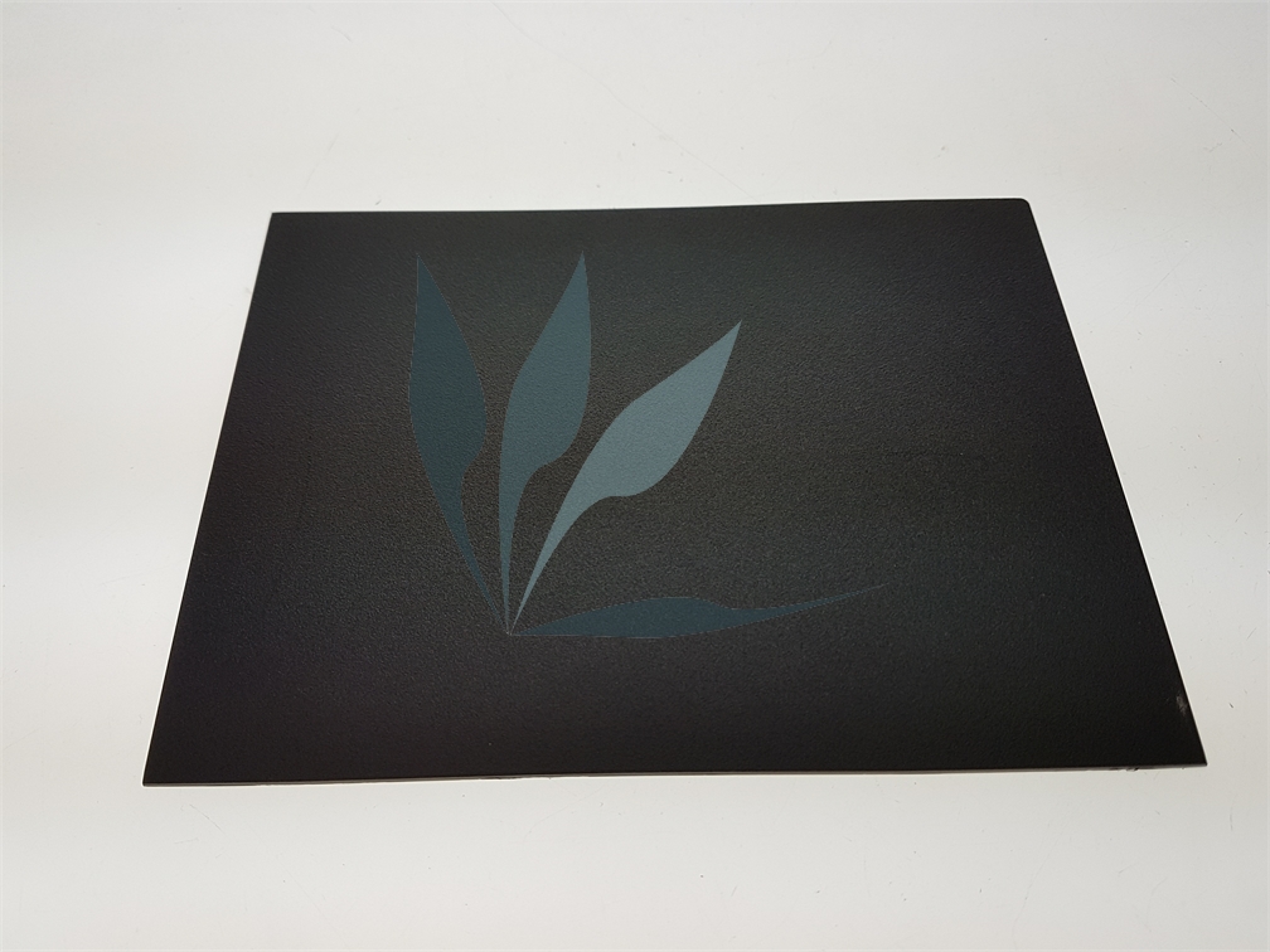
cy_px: 476
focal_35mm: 26
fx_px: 954
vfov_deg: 53.1
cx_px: 635
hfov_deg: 67.3
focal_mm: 4.2
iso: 40
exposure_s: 1/296
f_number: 1.7
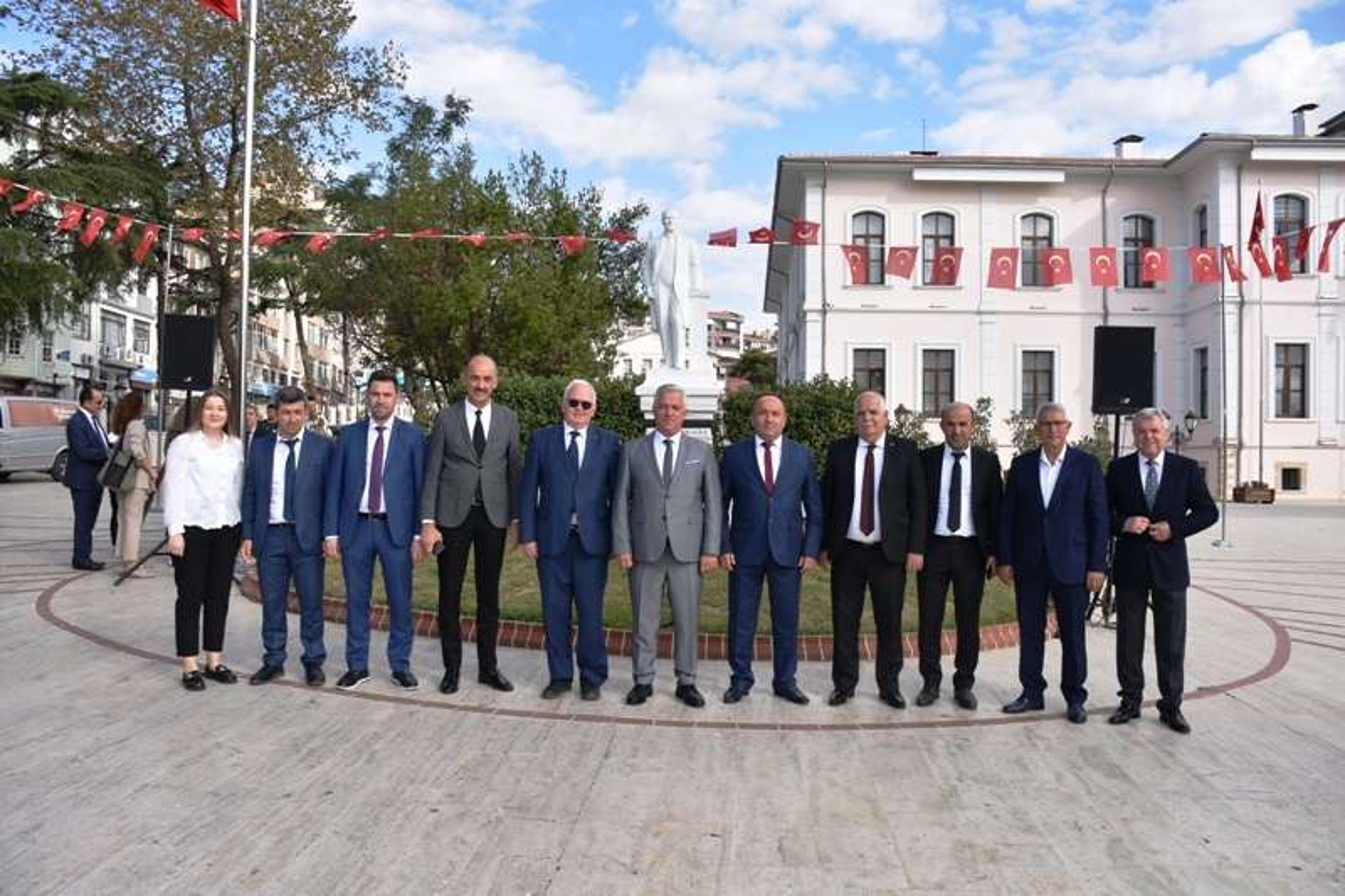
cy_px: 448
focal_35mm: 27
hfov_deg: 67.4
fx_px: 1008
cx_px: 672
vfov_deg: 47.9
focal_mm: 18
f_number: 7.1
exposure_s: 1/250
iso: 100
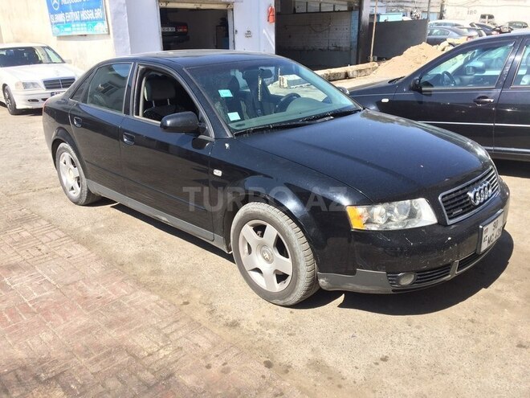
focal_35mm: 29
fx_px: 444
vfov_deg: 48.2
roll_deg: +1.6
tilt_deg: -19.7
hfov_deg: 61.7
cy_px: 199
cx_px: 265
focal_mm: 4.15
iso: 32
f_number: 2.2
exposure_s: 1/1109
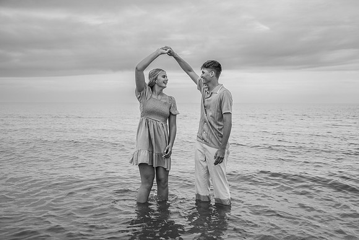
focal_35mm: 37
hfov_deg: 52.3
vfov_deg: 36.2
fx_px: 366
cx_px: 186
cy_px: 125
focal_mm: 33.5
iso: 320
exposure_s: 1/1000
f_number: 2.8
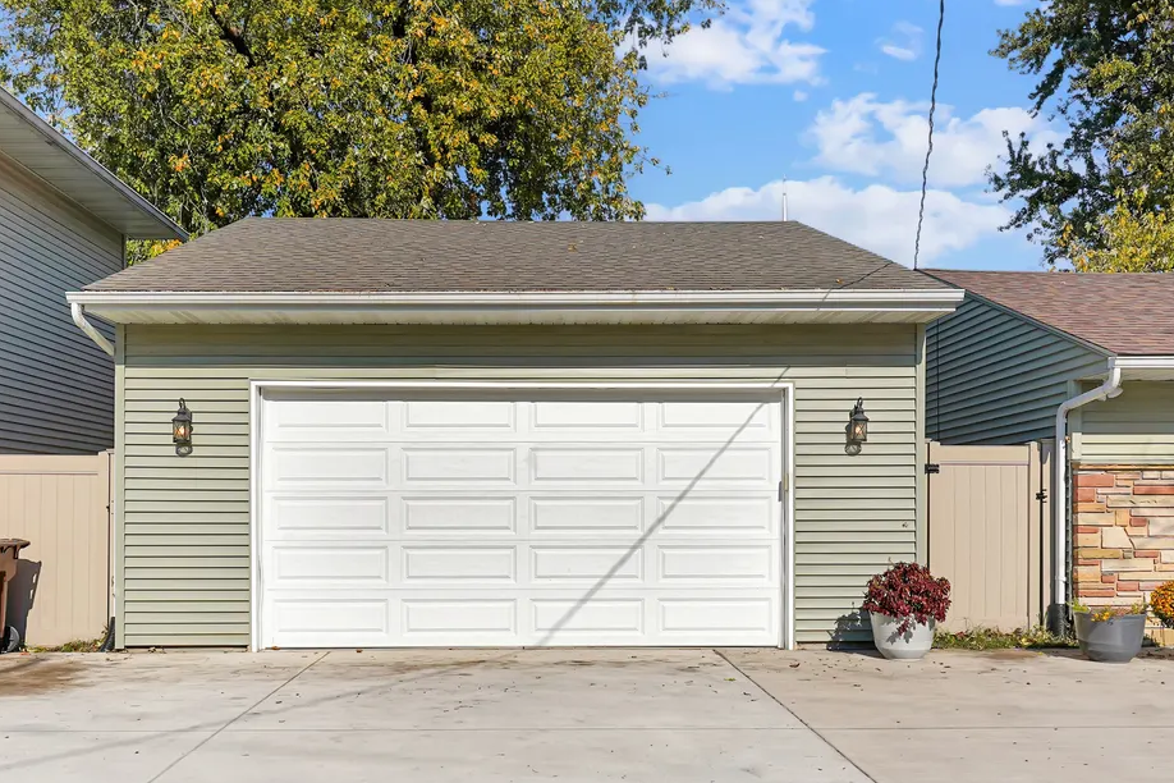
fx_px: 978
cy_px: 504
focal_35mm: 30
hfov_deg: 61.9
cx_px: 544
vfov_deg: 43.2
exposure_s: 1/640
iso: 100
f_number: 8
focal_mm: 17
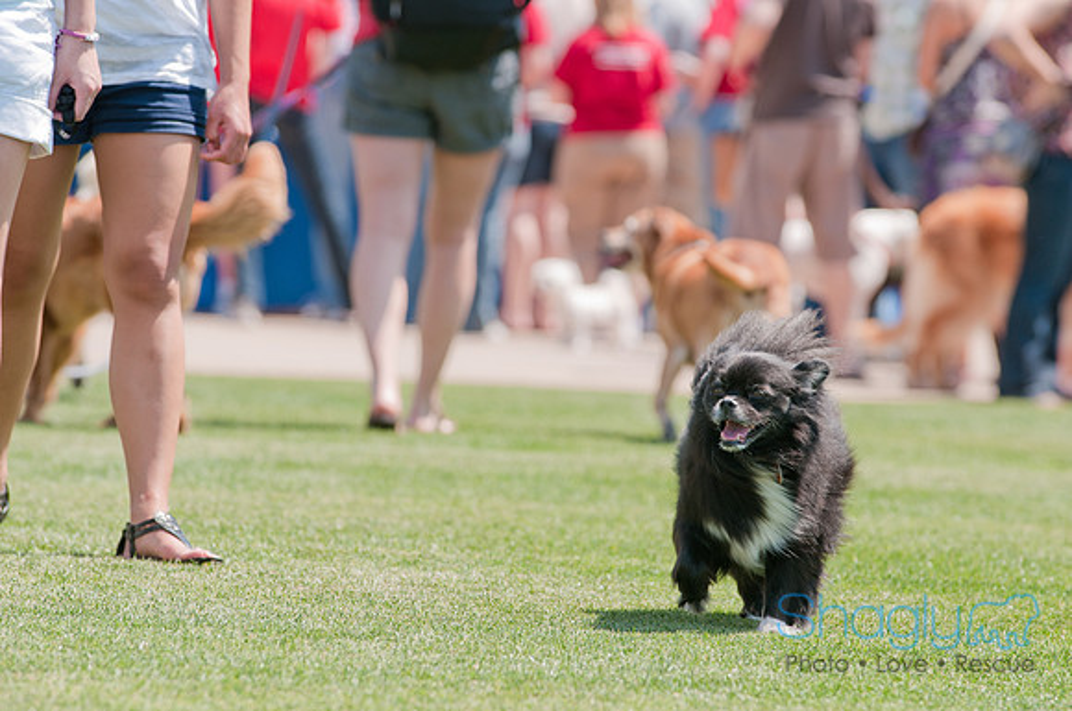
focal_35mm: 300
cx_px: 536
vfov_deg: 4.6
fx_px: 8921
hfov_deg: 6.9
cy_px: 356
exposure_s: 1/500
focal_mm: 200
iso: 200
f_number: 5.6
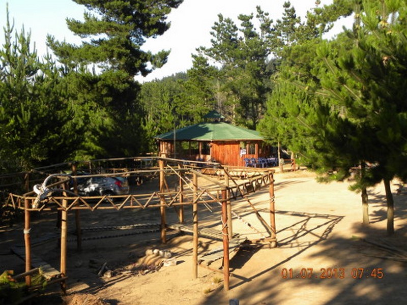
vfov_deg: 28.0
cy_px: 152
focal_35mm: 52
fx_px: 611
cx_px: 204
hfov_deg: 36.8
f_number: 4.5
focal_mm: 9.2
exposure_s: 1/211
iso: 64
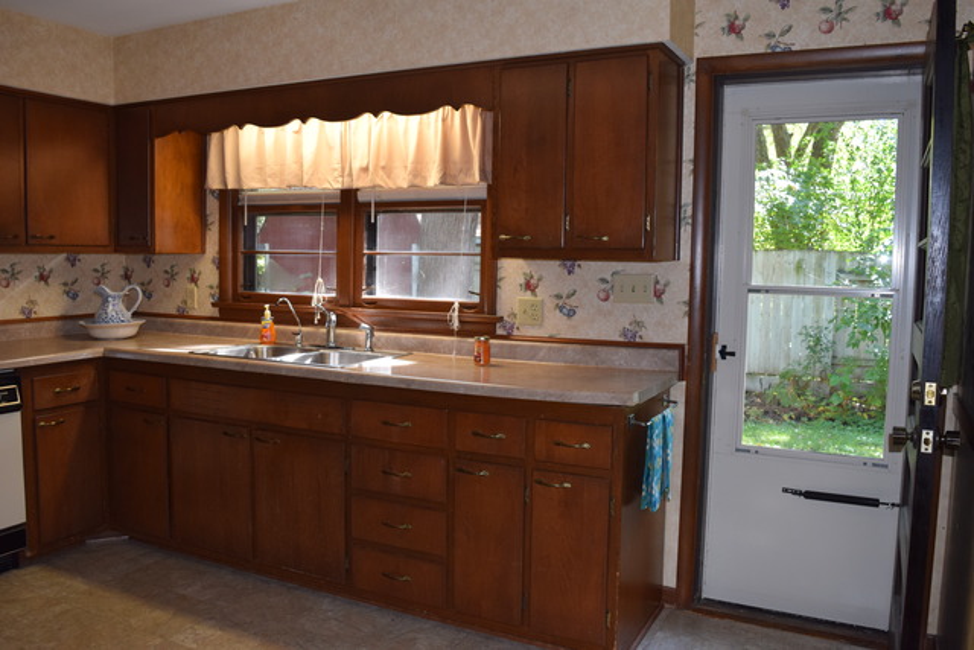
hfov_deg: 61.9
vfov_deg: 43.6
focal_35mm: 30
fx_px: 812
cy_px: 325
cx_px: 487
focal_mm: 20
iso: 800
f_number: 5
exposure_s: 1/100
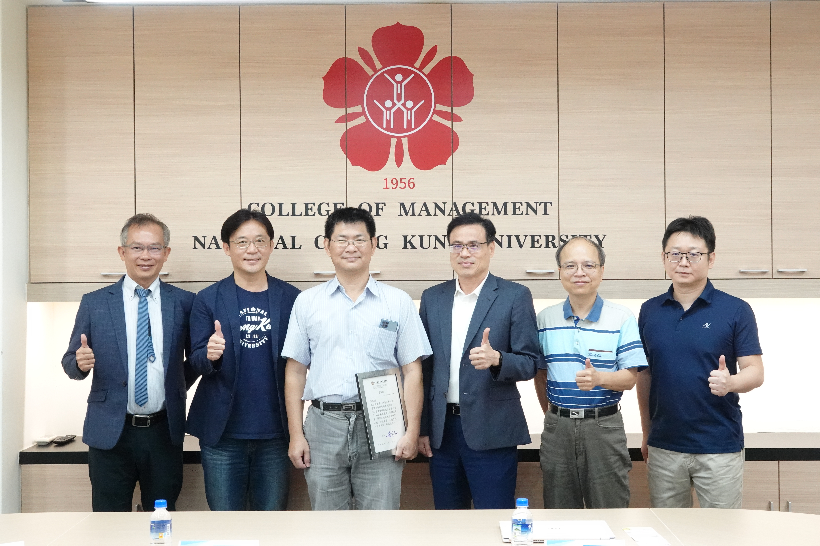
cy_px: 273
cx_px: 410
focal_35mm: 46
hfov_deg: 42.7
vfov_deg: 29.2
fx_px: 1048
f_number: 5
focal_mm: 16.92
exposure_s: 1/60
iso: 2500
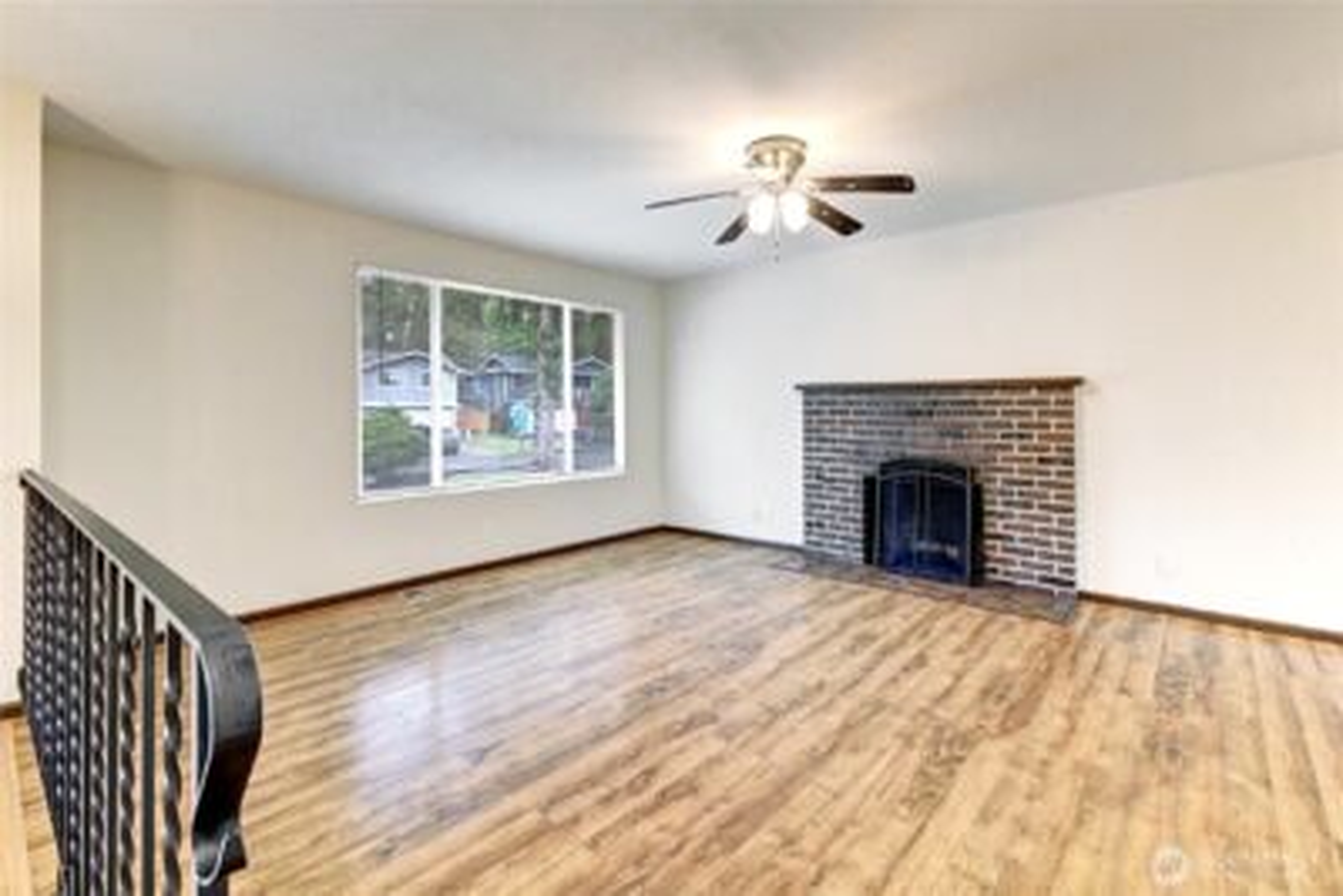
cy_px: 448
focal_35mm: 15
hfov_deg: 100.4
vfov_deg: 77.4
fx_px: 560
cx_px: 672
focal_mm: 10
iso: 4000
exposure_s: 1/8
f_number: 11
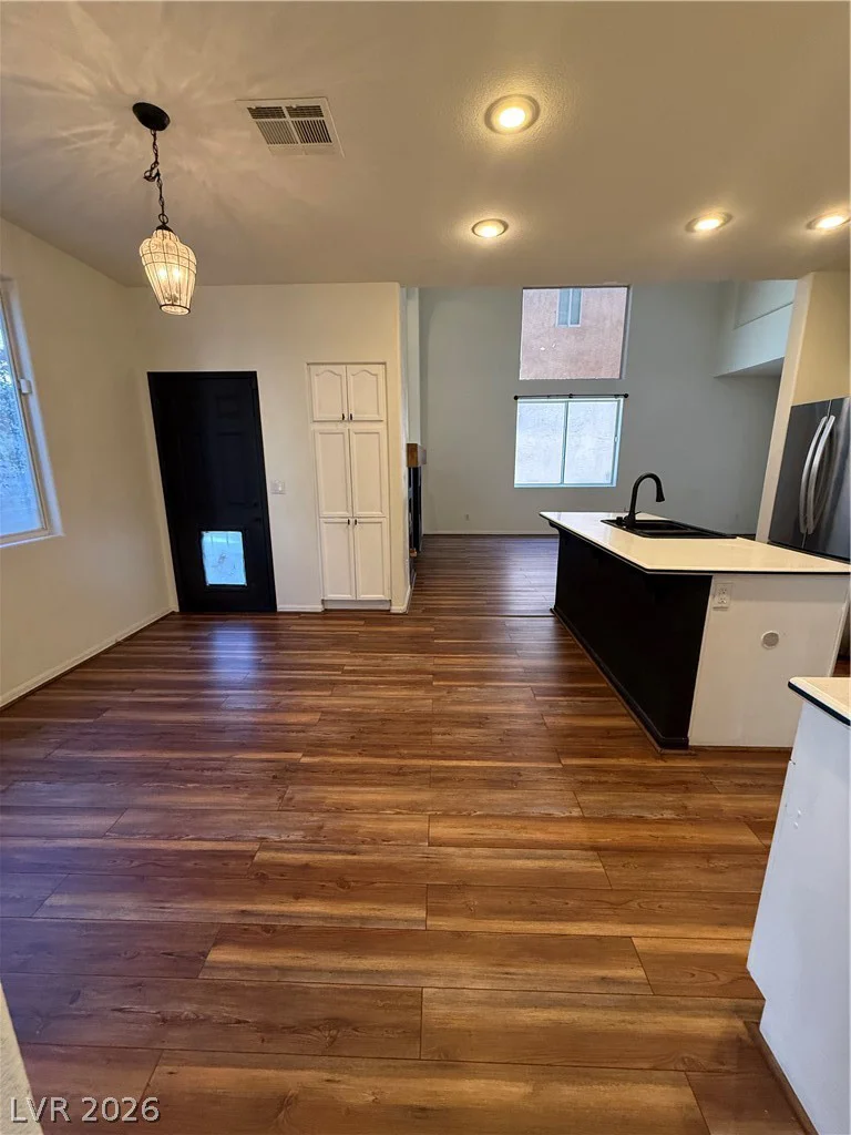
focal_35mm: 14
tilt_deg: -12.8
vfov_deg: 102.1
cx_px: 426
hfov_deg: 85.7
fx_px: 459
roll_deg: -0.1
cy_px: 568
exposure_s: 1/120
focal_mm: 2.22
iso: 500
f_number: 2.2
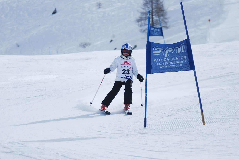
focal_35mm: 225
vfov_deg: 6.1
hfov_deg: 9.1
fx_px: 1496
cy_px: 80
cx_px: 120
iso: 100
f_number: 5
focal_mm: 150
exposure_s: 1/1000
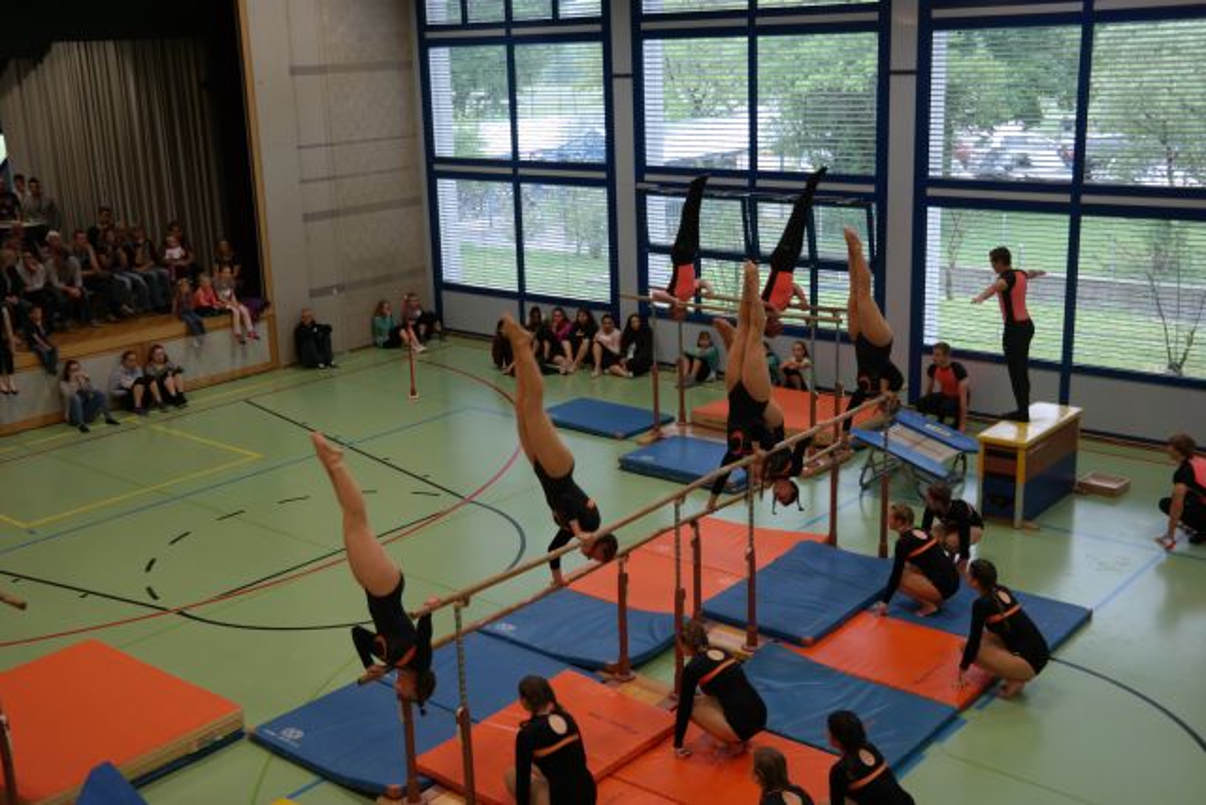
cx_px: 603
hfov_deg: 50.7
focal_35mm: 38
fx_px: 1273
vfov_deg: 35.1
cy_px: 402
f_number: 4
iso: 400
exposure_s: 1/50
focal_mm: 25
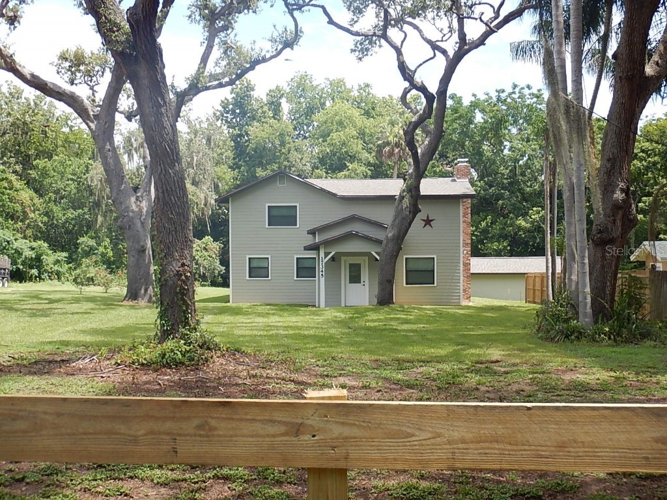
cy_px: 250
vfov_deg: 32.9
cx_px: 334
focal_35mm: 44
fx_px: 848
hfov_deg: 42.9
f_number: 4.3
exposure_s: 1/320
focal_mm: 7.8
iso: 125
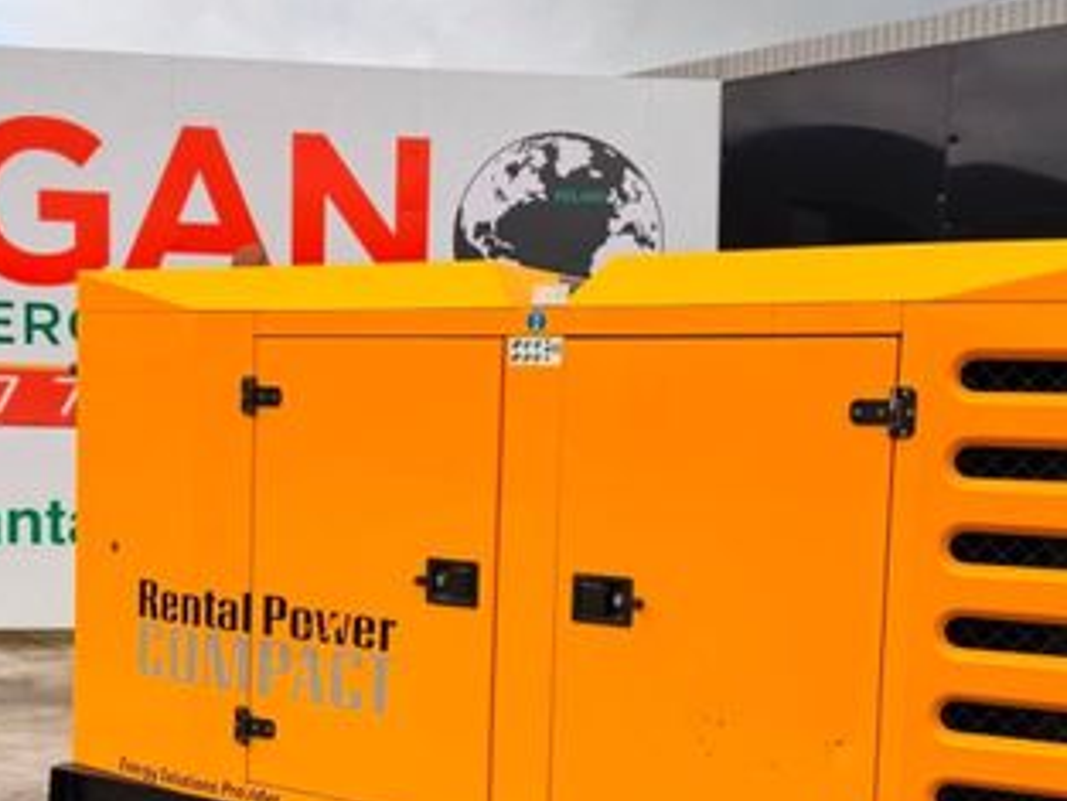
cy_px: 515
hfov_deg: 40.9
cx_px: 402
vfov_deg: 31.4
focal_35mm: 46
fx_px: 1418
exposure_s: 1/2907
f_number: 1.78
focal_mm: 6.76
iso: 80
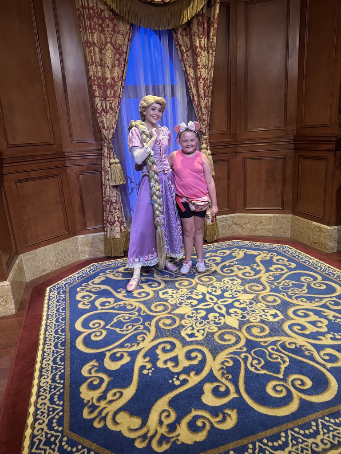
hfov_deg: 56.8
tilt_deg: -15.2
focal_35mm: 24
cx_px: 170
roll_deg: +3.9
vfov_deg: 71.6
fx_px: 315
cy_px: 227
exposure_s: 1/60
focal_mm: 6.76
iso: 500
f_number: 1.78
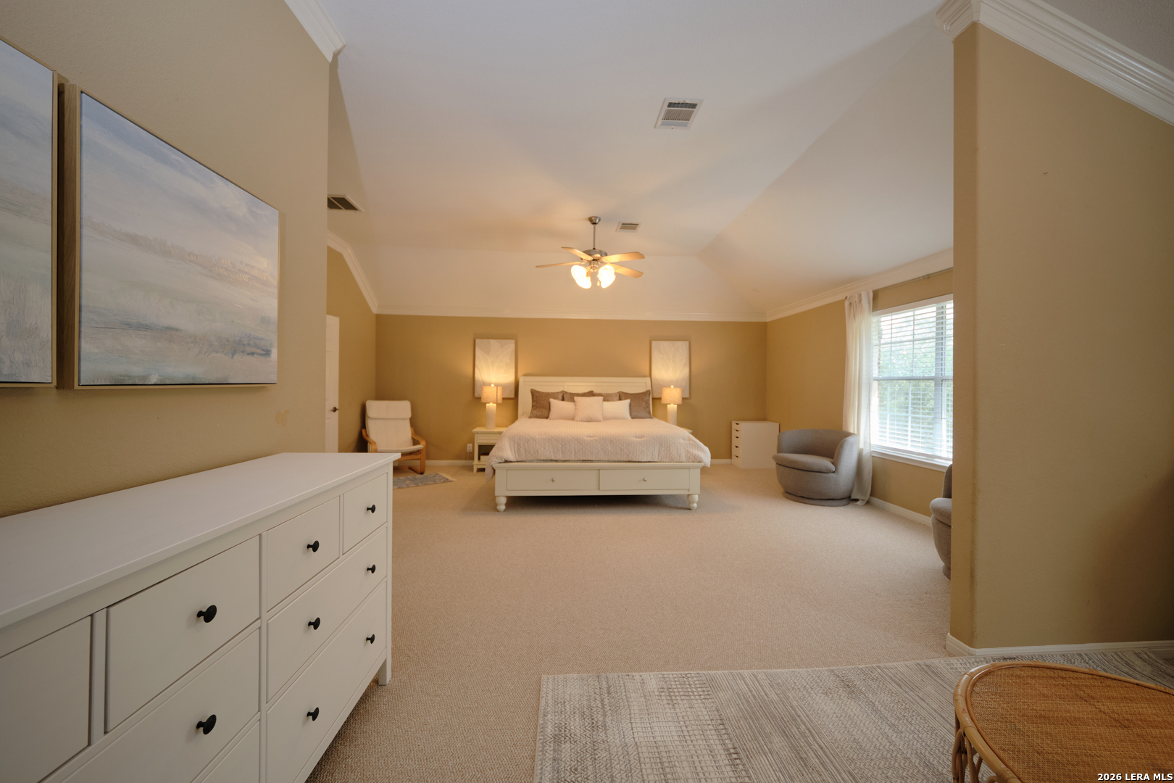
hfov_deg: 112.6
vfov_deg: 90.0
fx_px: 391
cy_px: 392
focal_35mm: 12
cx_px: 587
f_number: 2.8
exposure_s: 1/60
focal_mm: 8
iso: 320
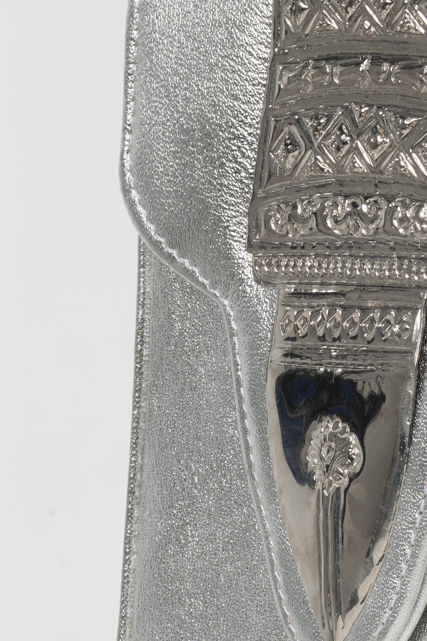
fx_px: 11101
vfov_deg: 3.3
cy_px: 138
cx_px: 419
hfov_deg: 2.2
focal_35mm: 624
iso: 100
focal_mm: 200
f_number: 16
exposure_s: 1/160
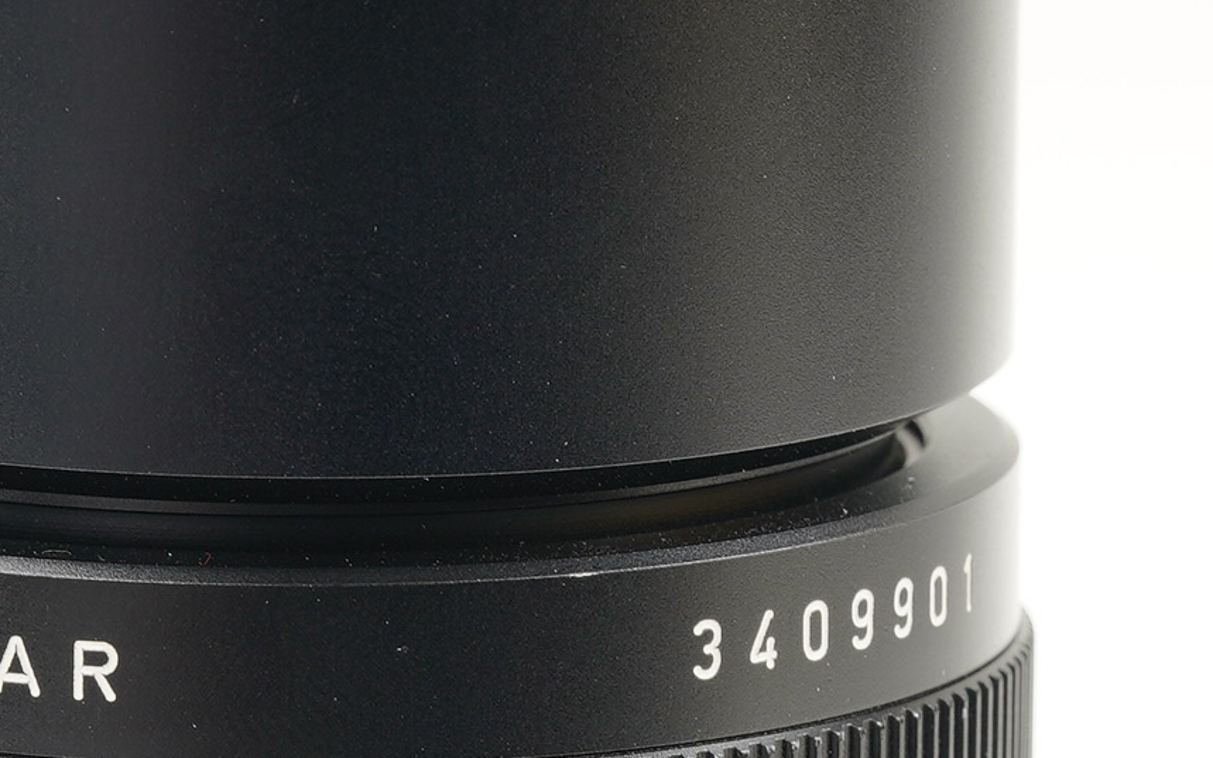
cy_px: 912
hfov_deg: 6.5
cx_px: 321
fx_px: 10612
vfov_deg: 4.1
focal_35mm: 321
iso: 200
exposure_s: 1/1.25
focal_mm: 90
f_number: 11
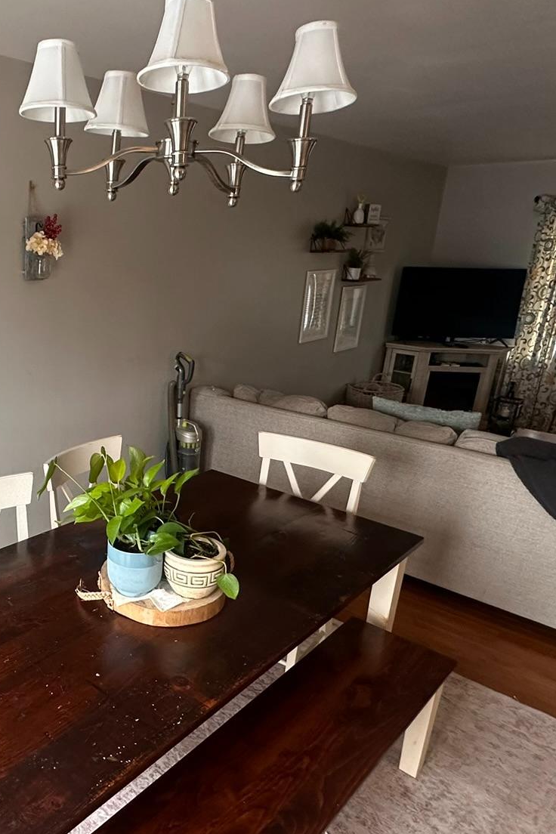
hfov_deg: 44.3
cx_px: 73
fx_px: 625
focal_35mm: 27
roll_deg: -1.0
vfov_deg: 67.3
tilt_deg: -19.5
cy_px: 455
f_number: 2.2
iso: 250
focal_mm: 2.22
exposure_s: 1/60
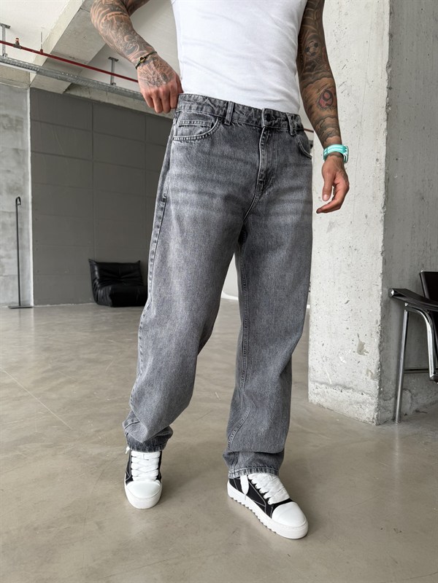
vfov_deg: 71.6
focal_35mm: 24
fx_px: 405
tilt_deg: -4.2
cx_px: 219
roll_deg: -0.3
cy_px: 292
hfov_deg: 56.8
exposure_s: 1/121
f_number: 1.78
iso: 64
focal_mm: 6.76
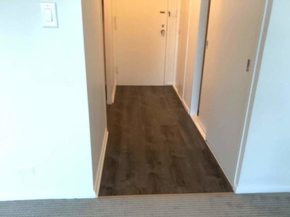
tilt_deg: -22.6
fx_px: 235
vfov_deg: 49.7
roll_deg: -1.3
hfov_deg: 63.5
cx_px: 145
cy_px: 108
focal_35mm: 28
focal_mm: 4
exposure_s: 1/15
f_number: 1.8
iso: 64
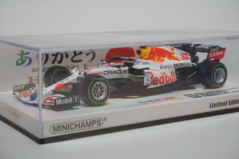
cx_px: 120
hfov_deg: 28.6
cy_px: 80
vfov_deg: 19.3
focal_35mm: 70
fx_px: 468
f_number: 13
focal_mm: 47
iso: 3200
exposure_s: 1/40
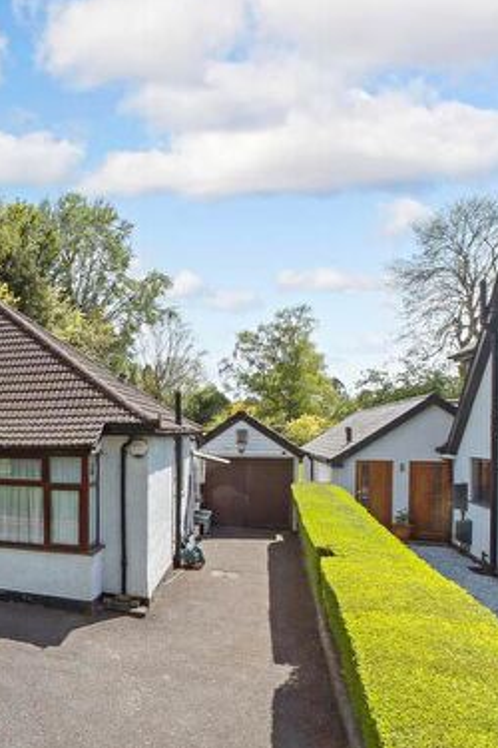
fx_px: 581
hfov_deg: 33.6
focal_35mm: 28
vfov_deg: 64.9
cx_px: -151
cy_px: 446
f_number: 10
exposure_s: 1/200
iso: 400
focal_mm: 10
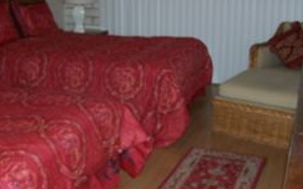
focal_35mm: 61
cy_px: 87
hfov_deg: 33.4
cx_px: 136
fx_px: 504
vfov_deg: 21.3
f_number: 2.8
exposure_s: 1/60
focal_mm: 6.3
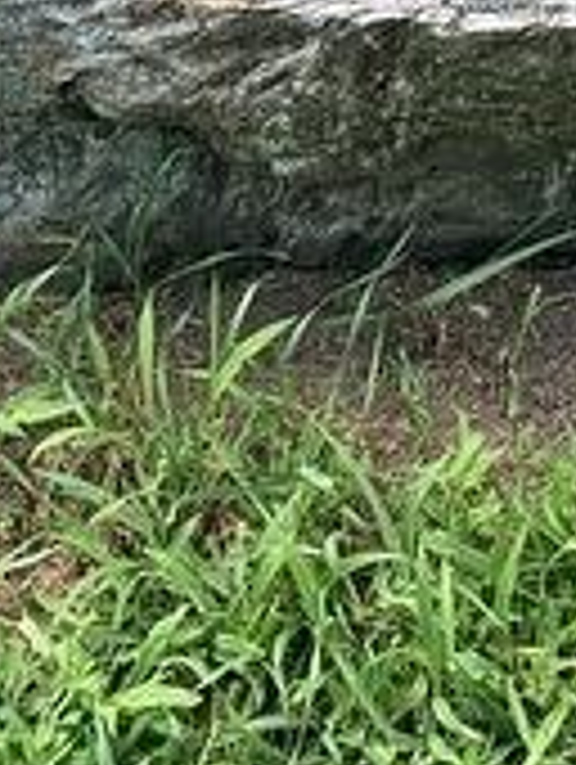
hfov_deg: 12.0
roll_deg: +1.8
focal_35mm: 122
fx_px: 2700
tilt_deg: -27.1
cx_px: 585
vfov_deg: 14.6
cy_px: -495
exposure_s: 1/131
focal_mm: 4.25
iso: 25
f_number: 1.8
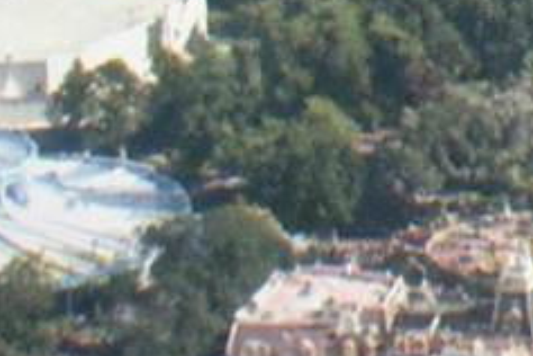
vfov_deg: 8.0
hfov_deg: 11.7
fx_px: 2502
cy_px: -146
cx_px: 756
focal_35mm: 169
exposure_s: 1/640
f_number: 4.5
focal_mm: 40
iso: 200
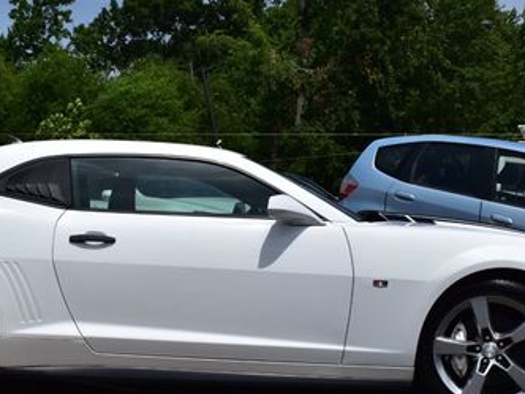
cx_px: 147
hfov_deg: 25.8
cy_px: 248
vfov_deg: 19.6
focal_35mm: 75
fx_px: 1136
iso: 200
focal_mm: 27
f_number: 11
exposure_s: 1/640
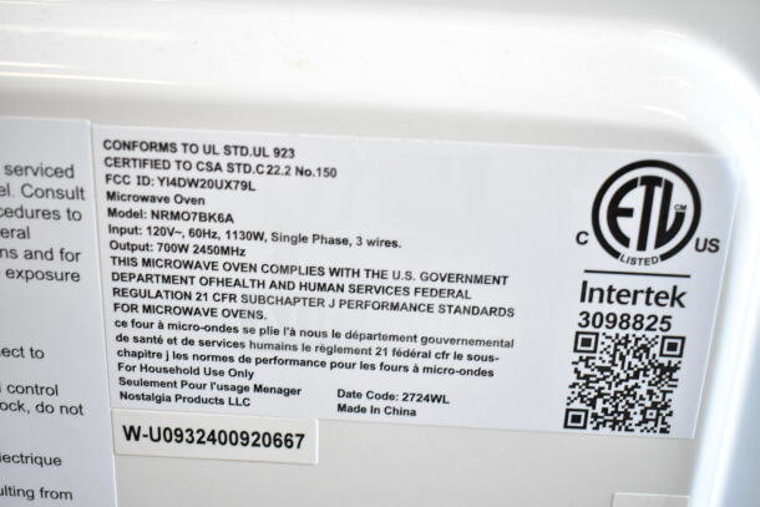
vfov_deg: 33.0
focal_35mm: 40
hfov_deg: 47.9
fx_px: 855
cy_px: 254
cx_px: 380
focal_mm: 27
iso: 1600
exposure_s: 1/60
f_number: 4
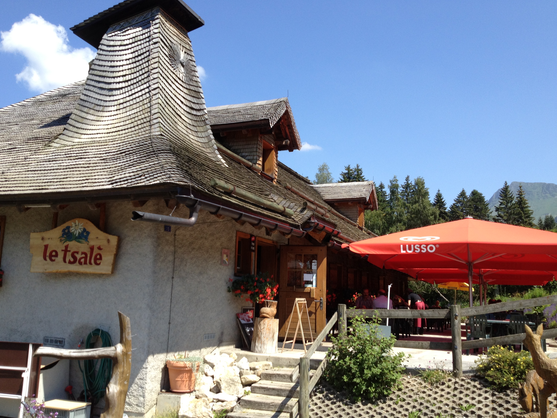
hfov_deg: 51.4
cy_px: 210
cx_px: 275
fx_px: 579
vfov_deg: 39.7
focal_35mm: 36
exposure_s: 1/935
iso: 64
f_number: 2.4
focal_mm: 4.28
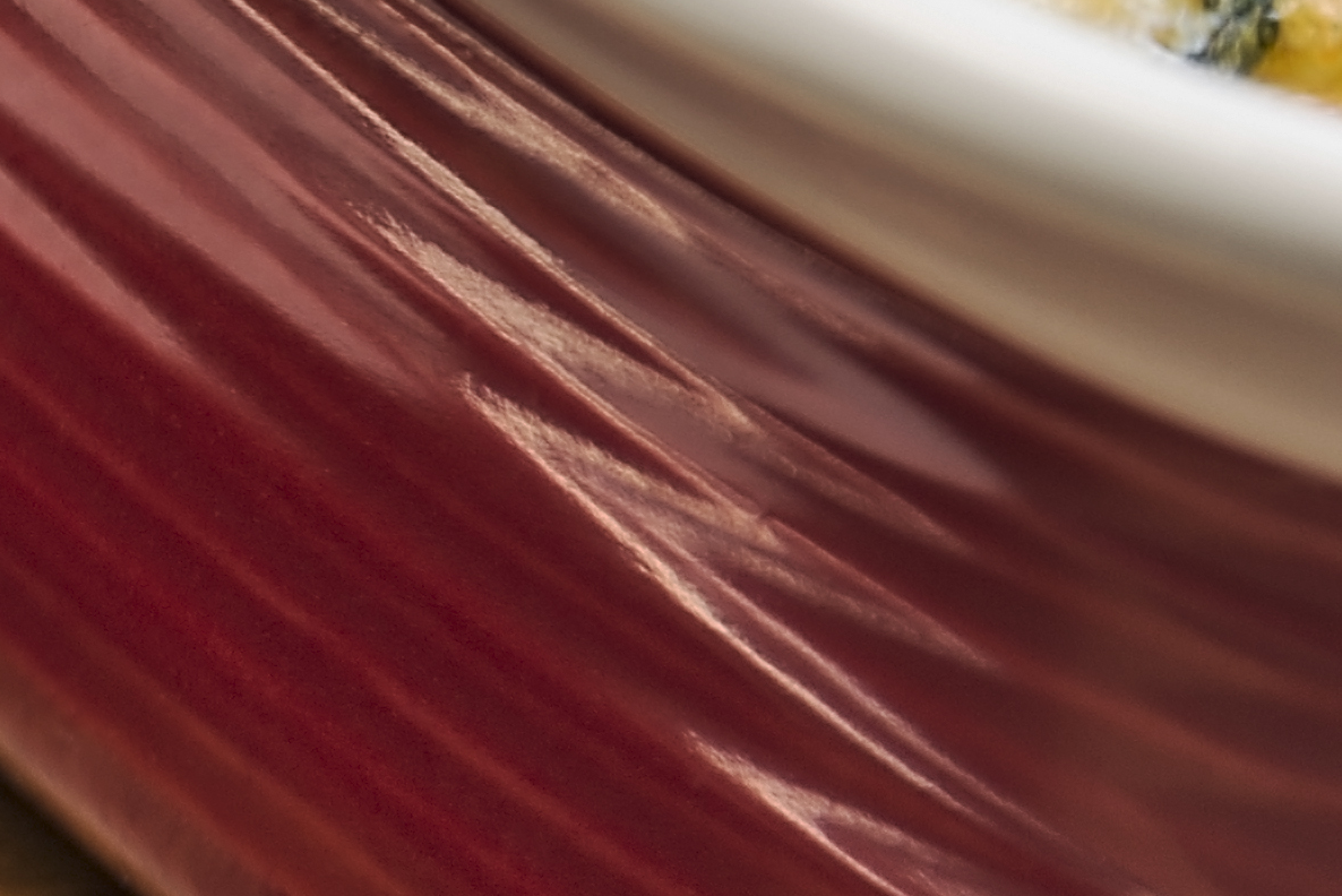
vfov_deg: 1.4
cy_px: -178
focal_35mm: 964
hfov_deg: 2.1
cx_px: -1274
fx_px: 35952
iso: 100
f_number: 5.6
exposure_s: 1/40
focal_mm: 190
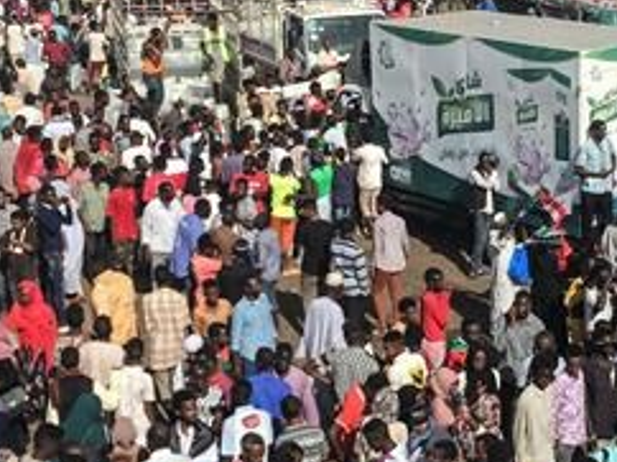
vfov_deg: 18.9
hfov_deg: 24.7
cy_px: 265
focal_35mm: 78
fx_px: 1389
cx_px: 479
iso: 32
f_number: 2.2
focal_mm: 4.15
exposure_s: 1/2900
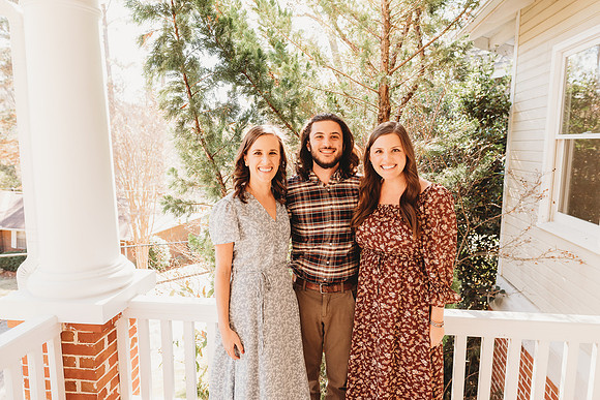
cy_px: 200
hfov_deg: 73.7
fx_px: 400
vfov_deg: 53.2
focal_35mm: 24
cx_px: 300
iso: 400
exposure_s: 1/200
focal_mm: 24
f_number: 4.5
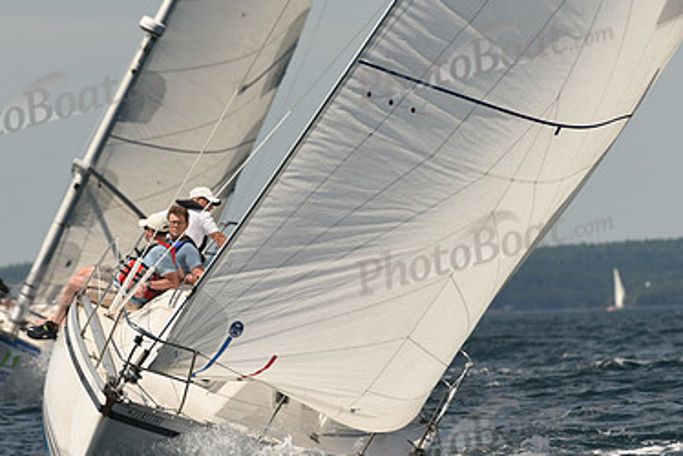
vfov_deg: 2.2
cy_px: 180
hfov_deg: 3.3
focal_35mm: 620
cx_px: 263
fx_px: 11772
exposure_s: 1/1000
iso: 250
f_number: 7.1
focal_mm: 400
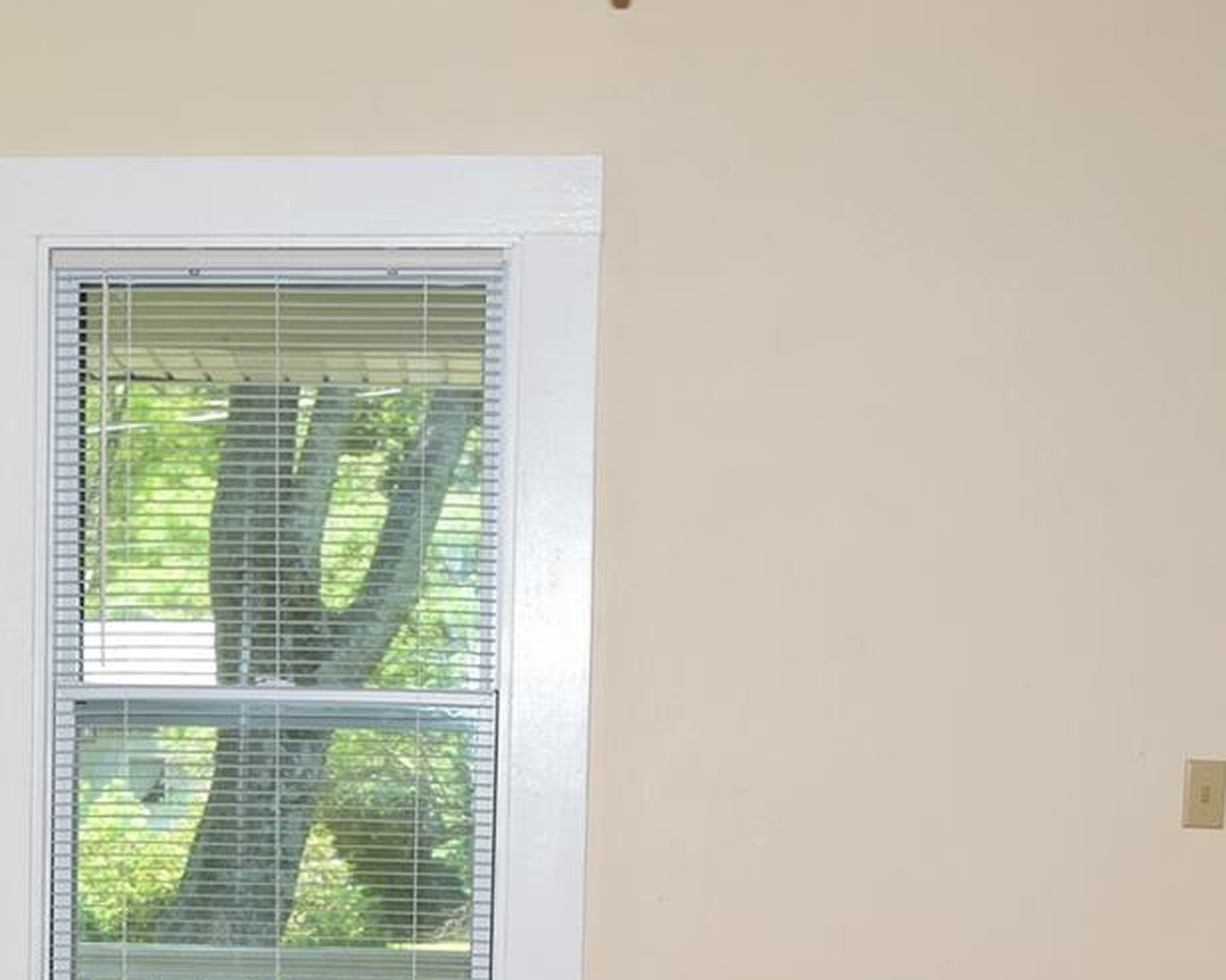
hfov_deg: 22.6
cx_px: 321
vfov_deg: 17.7
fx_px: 3047
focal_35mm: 84
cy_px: 1058
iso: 100
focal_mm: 18
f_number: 3.5
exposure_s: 1/60
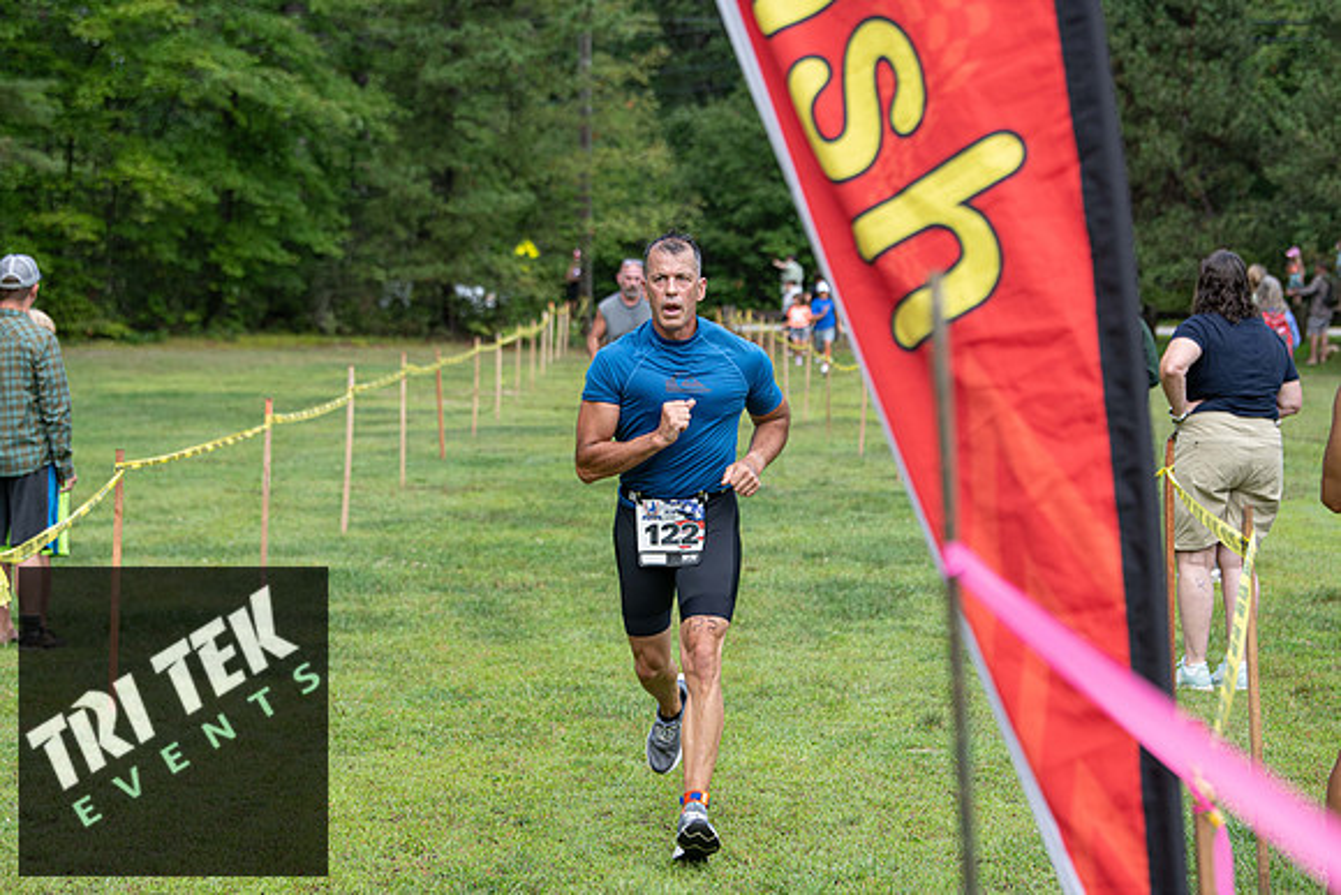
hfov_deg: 21.5
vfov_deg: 14.4
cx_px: 670
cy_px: 448
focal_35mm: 95
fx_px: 3539
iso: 320
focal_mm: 95
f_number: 4.5
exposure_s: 1/640
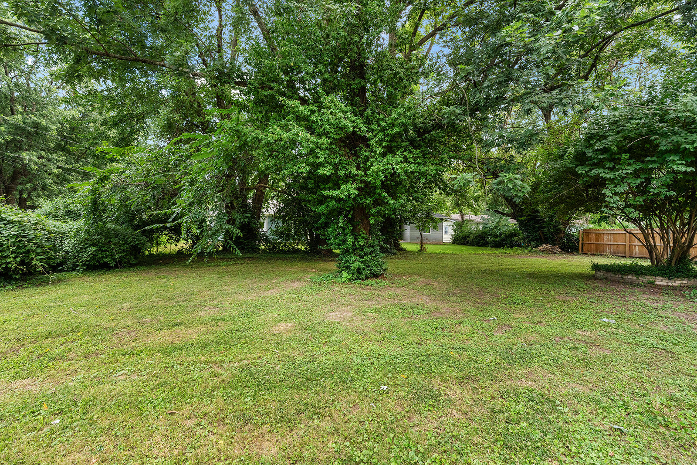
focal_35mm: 16
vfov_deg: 73.8
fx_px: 310
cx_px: 348
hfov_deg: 96.7
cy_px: 232
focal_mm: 16
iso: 1250
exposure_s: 1/250
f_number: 9
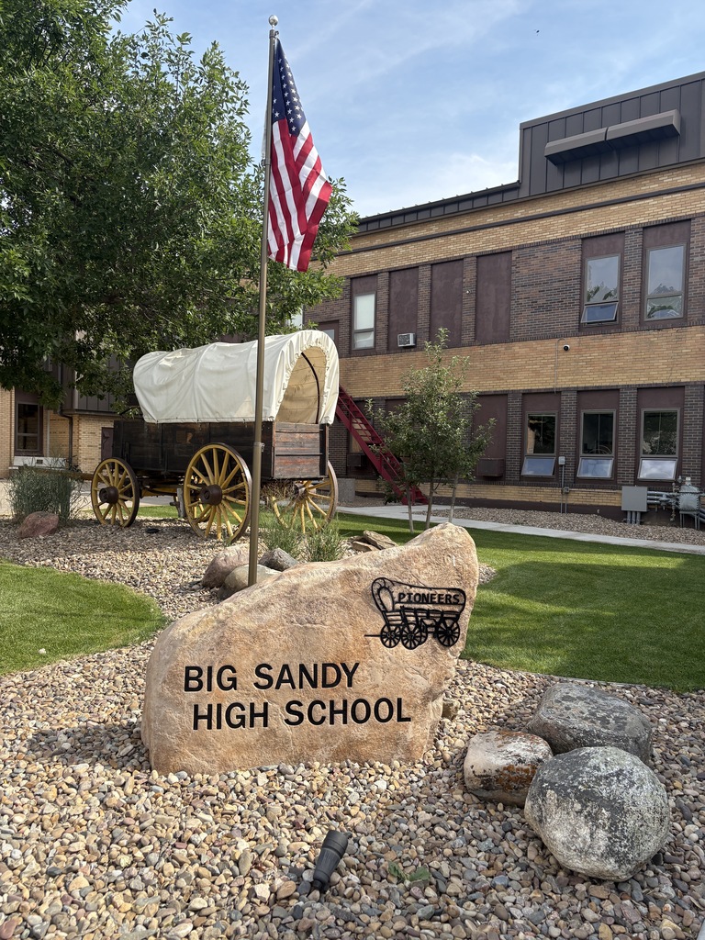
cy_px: 470
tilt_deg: -1.3
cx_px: 352
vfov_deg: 67.3
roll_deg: -1.9
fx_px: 706
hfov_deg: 53.1
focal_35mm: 26
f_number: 1.6
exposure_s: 1/1751
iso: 50
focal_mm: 5.96
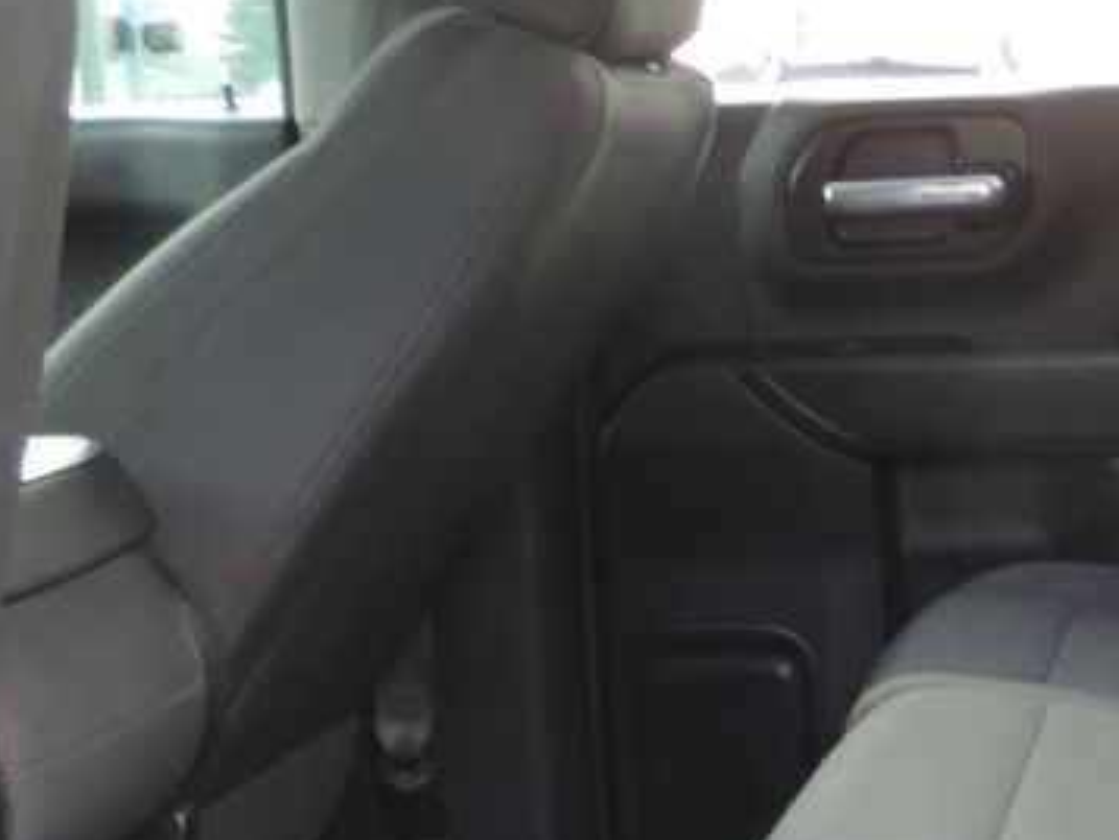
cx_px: 1222
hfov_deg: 21.6
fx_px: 2781
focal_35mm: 86
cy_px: 1034
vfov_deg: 16.4
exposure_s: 1/30
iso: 180
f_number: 3
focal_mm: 4.3
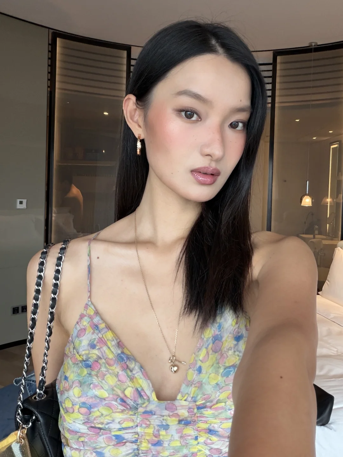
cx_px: 172
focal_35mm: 30
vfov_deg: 60.0
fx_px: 396
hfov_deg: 46.8
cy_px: 228
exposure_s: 1/63
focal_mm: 2.71
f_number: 1.9
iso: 80
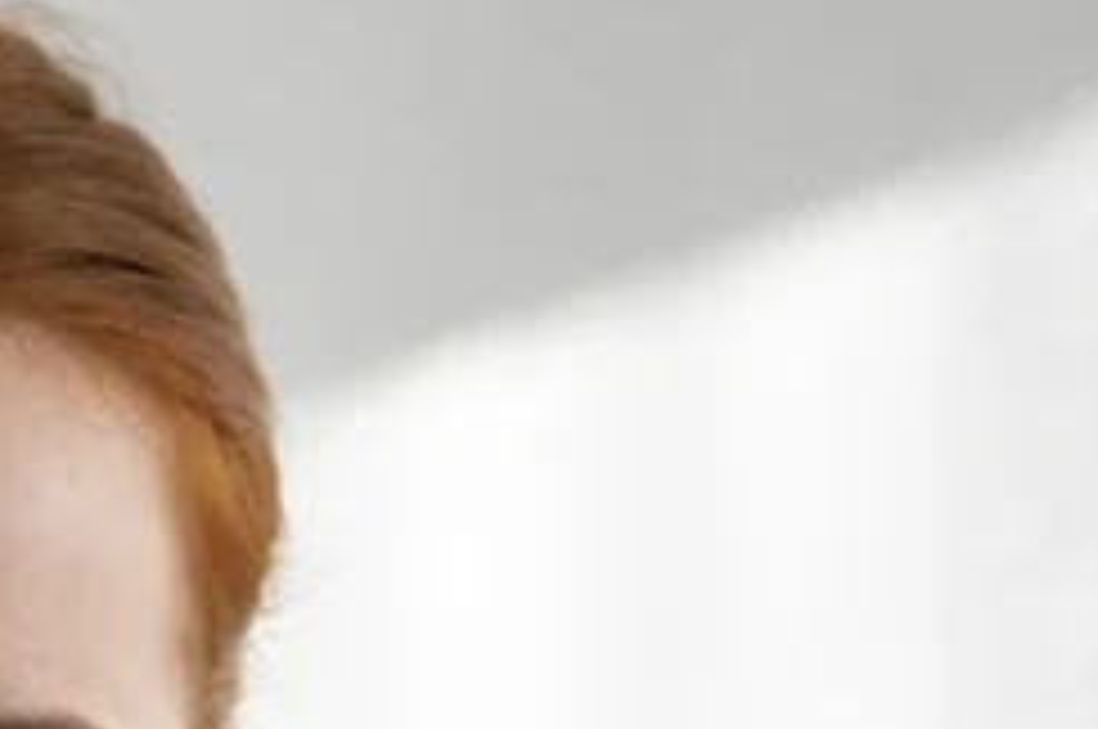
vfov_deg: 8.9
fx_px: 4478
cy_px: 1350
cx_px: -256
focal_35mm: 147
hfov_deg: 13.6
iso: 400
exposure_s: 1/1250
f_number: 2.8
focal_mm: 35
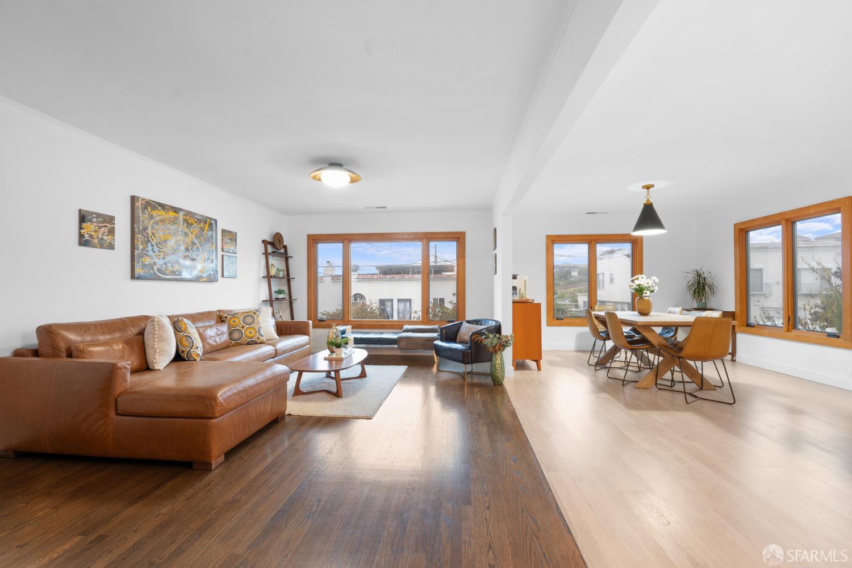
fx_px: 379
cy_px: 284
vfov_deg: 73.7
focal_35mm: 16
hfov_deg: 96.7
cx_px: 426
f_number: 8
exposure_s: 8
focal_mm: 16
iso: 100
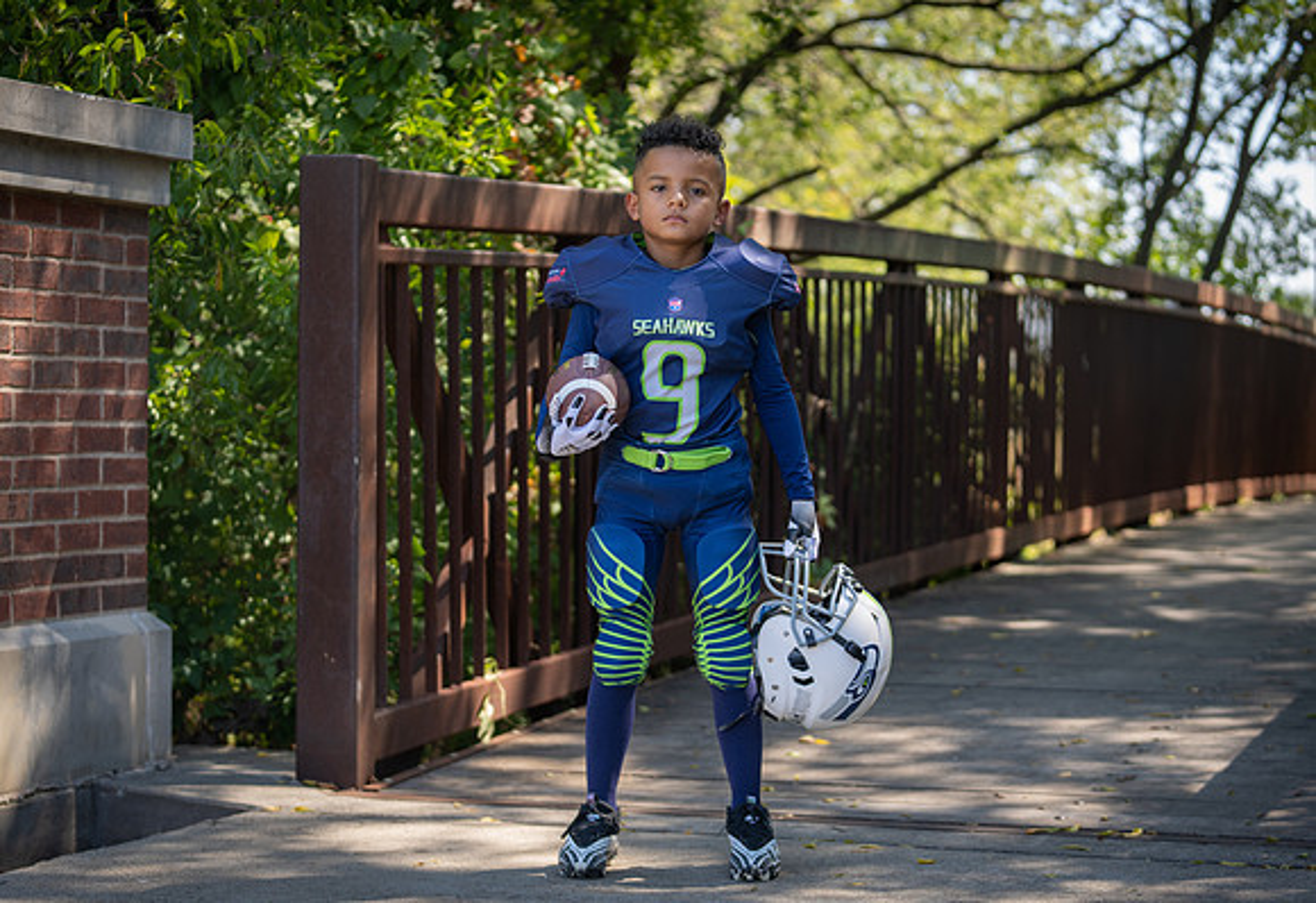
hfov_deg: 26.6
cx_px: 656
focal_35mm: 75
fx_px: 2783
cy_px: 477
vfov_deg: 18.4
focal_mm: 70
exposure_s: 1/320
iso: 100
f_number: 2.8
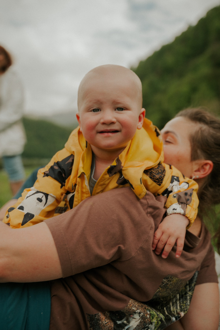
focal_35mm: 39
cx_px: 110
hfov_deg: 34.2
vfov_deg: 49.5
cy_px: 165
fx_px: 357
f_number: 2.8
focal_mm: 39
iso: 100
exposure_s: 1/100
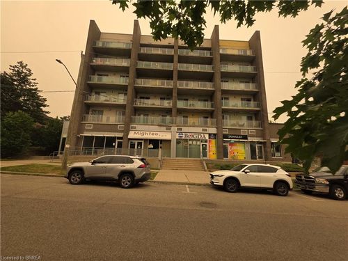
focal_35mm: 13
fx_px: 131
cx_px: 174
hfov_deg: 106.2
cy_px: 130
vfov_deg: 89.9
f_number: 1.9
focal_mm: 2.2
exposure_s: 1/577
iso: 40
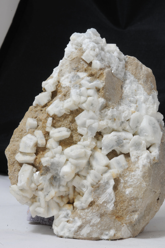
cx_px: 82
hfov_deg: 8.7
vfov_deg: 13.1
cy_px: 124
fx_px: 1085
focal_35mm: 158
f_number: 32
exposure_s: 2.5
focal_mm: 105
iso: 200
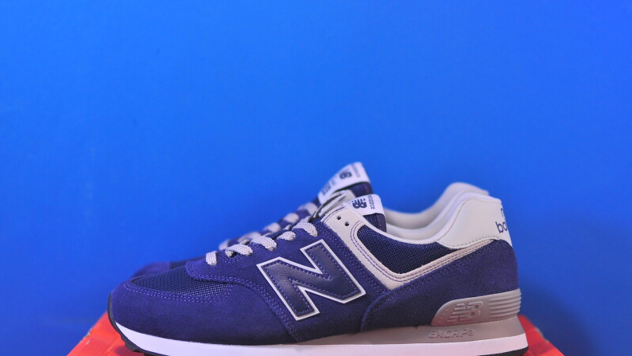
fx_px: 1324
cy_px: 192
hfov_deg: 26.9
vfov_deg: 15.3
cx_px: 316
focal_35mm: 79
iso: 250
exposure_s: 1/320
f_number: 2.5
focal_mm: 50
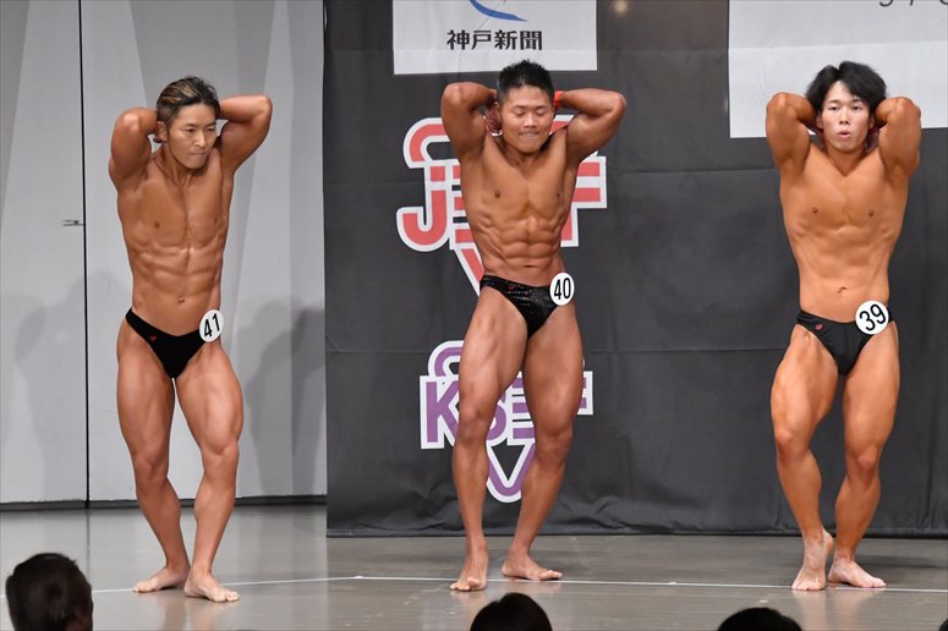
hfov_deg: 9.2
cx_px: 474
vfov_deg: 6.1
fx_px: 5922
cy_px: 316
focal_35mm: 225
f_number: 5.6
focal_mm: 150
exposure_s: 1/400
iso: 6400
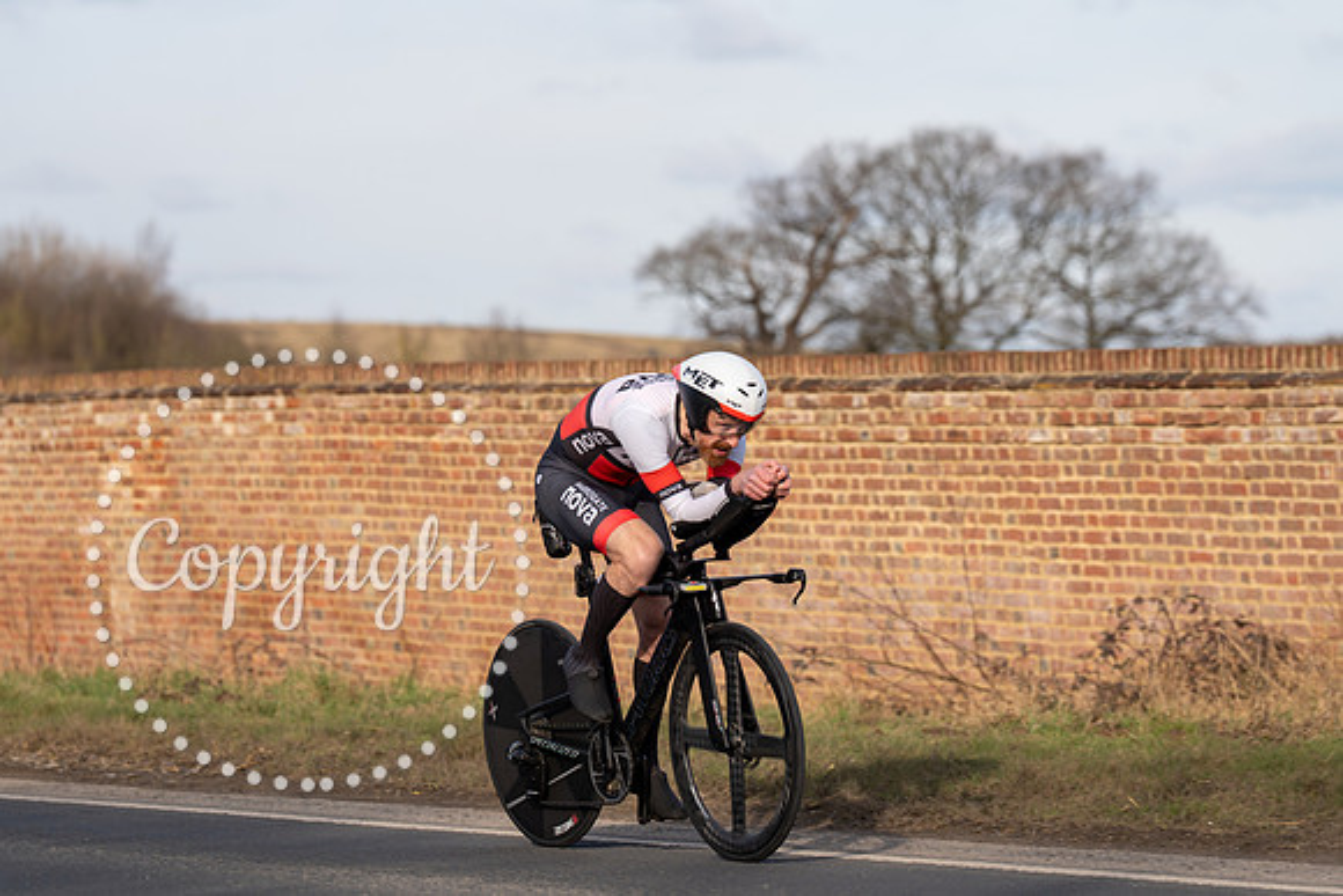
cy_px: 448
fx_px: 5485
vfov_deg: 9.3
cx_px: 672
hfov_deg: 14.0
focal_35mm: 147
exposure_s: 1/800
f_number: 4
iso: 100
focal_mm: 147
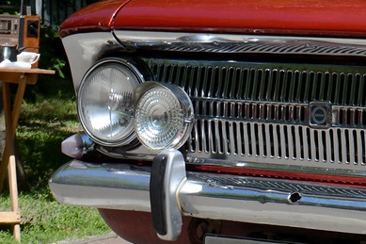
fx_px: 1880
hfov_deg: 10.7
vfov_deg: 7.4
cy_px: 35
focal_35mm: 185
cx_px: 541
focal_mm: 32
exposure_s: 1/250
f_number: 8
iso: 100
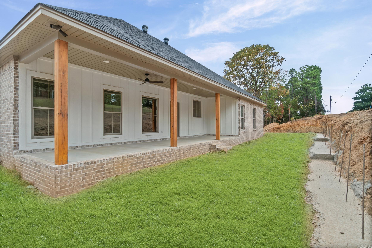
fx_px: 186
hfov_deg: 90.0
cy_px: 124
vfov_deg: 67.4
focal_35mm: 18
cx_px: 186
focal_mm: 12
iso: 250
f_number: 9
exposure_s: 1/80
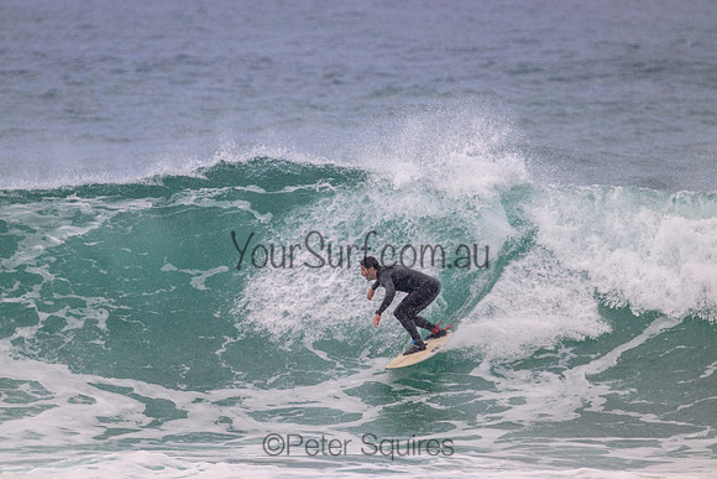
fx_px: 15936
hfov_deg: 2.6
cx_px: 358
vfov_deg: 1.7
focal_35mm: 800
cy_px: 240
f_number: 11
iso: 1100
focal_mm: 800
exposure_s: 1/2000
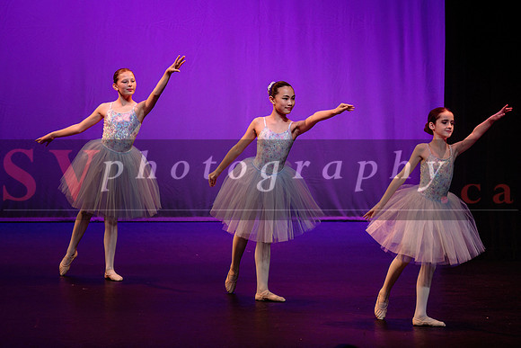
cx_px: 195
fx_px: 2447
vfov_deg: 8.1
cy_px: 152
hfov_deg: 12.1
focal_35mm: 169
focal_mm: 135
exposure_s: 1/640
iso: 1250
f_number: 2.8
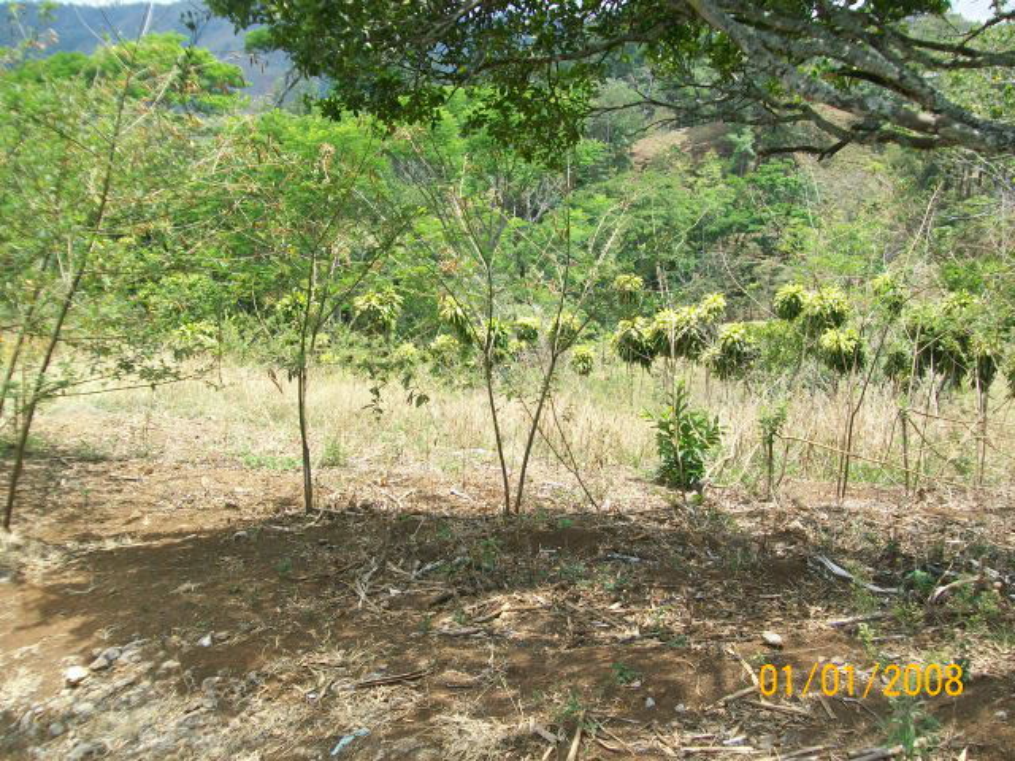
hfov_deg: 51.4
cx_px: 508
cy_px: 380
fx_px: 1056
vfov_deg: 39.7
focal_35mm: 36
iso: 64
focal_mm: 6
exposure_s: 1/400
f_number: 2.7
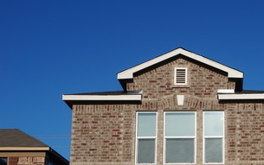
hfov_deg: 25.1
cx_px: 234
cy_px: 169
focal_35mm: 80
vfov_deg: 16.0
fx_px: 576
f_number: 14
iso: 100
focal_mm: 25
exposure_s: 1/200
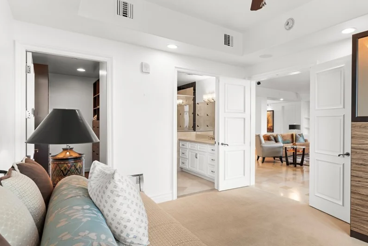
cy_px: 126
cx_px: 230
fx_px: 225
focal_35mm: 22
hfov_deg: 77.2
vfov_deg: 57.3
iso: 400
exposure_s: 1/30
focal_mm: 17
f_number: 8
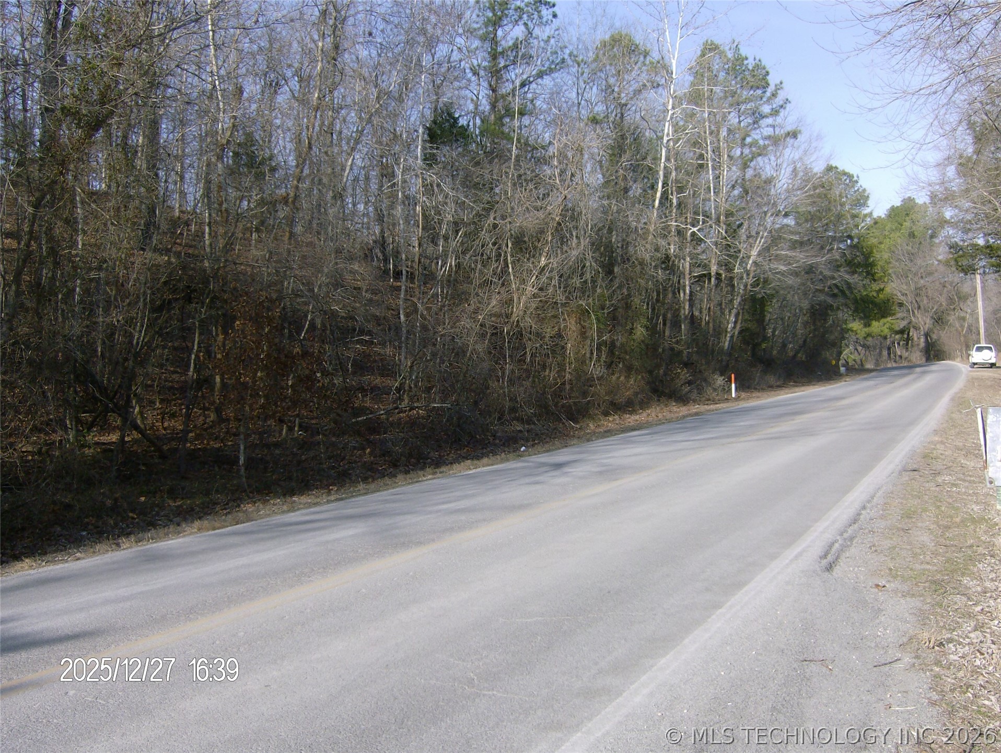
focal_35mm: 36
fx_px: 1042
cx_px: 500
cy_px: 376
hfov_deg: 51.3
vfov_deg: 39.7
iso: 100
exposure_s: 1/496
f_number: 4.7
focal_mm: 6
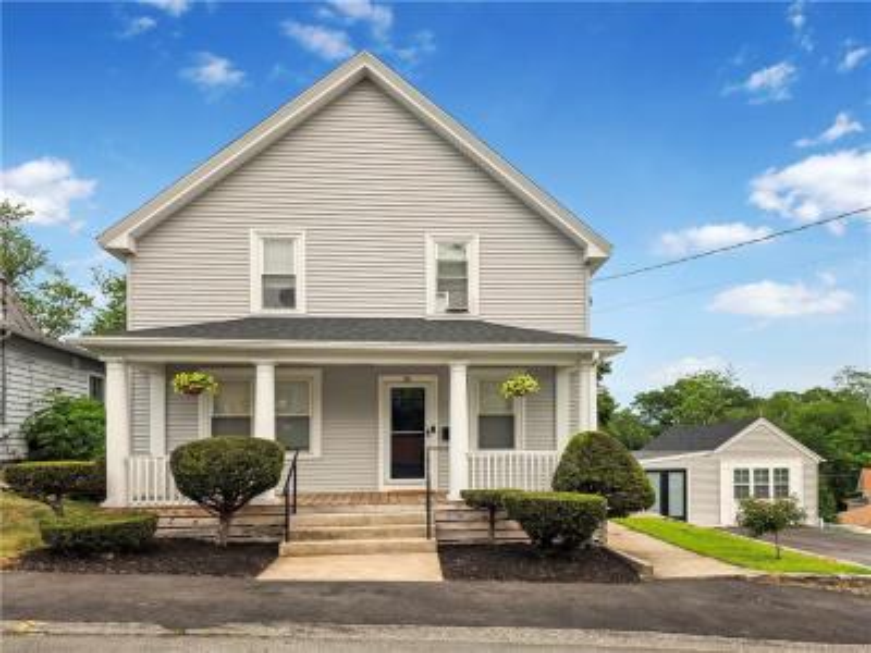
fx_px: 579
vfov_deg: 58.9
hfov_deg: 73.9
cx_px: 436
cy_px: 326
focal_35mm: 23
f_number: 1.7
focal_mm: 6.25
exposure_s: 1/3474
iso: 80
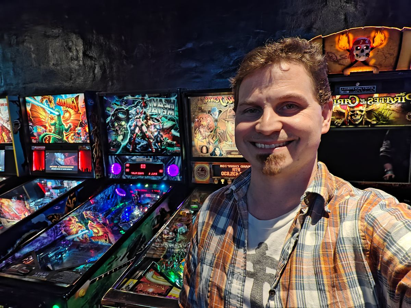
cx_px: 206
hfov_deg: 69.4
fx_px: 297
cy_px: 154
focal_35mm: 25
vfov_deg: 54.9
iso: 500
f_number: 2
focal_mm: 2.98
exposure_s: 1/25
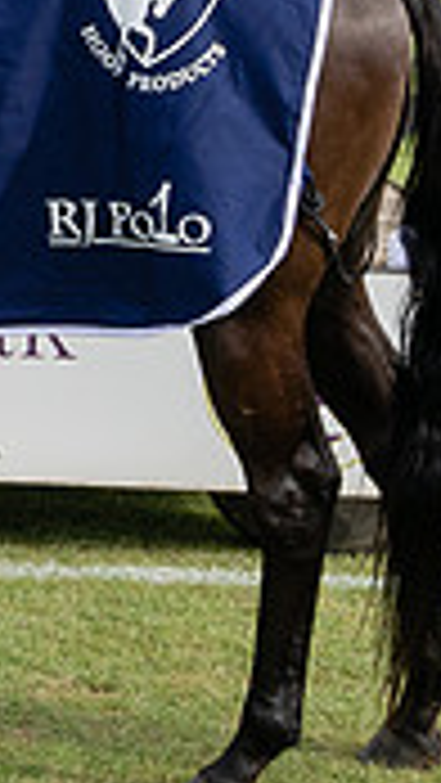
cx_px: -752
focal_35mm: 169
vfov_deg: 12.6
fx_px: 3510
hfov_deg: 6.7
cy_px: 100
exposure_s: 1/320
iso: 200
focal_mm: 20.6
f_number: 5.6
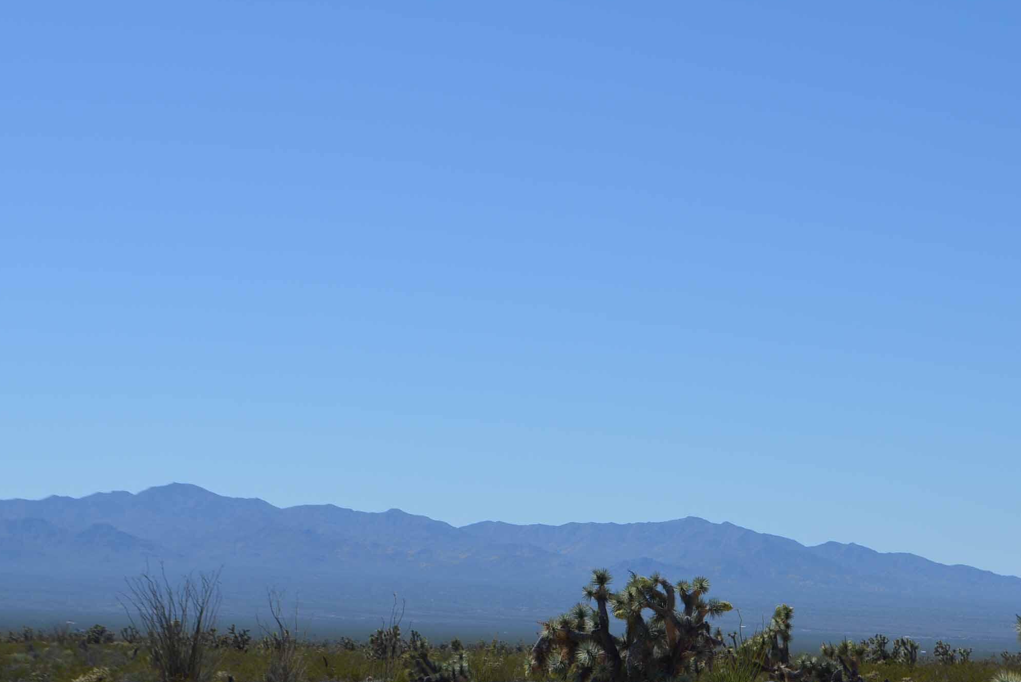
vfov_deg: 15.2
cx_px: 643
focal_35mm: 90
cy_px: 456
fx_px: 2554
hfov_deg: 22.5
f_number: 10
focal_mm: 40
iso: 100
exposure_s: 1/400
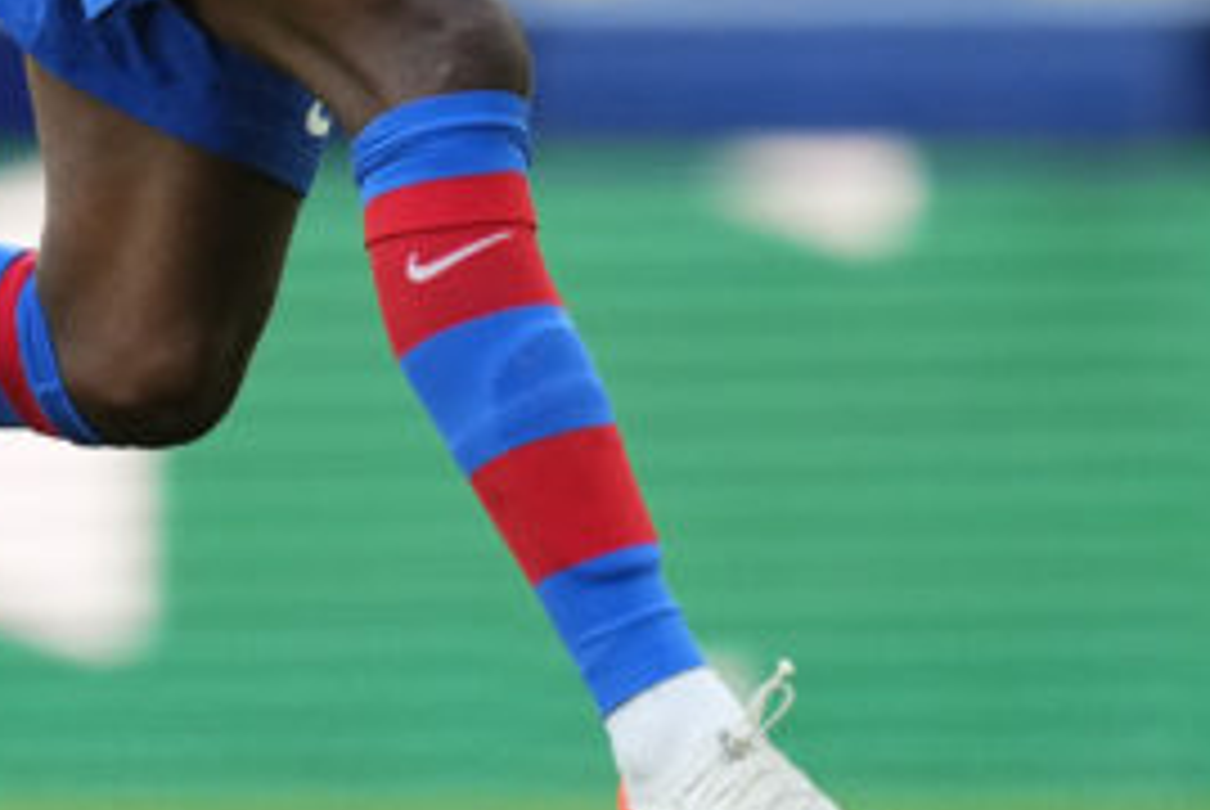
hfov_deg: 1.4
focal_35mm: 1520
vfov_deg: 0.9
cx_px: -103
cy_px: -317
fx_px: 51143
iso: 1600
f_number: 2.8
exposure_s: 1/2500
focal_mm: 400
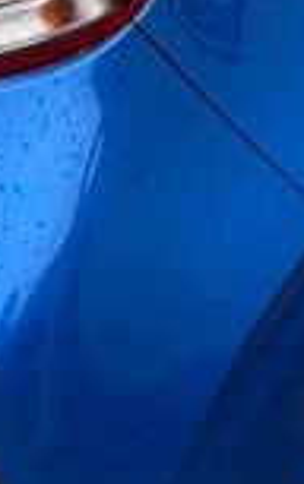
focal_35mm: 170
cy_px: -60
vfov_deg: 12.1
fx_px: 2247
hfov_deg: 7.7
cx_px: 282
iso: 100
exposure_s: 1/1091
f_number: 1.78
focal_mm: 6.76
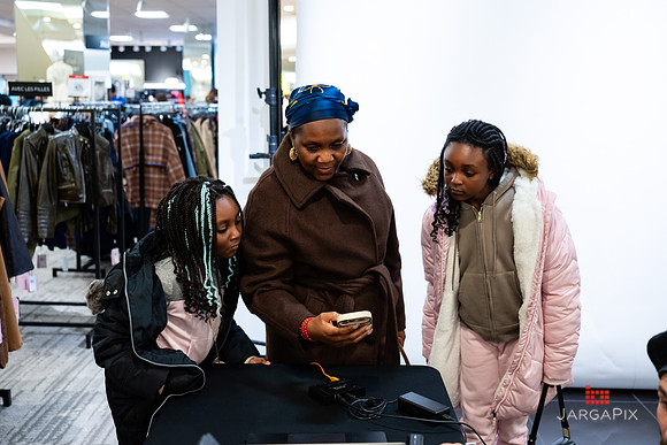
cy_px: 212
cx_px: 318
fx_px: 733
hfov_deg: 48.9
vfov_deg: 33.8
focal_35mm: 40
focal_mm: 36
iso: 1000
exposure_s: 1/125
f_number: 3.2
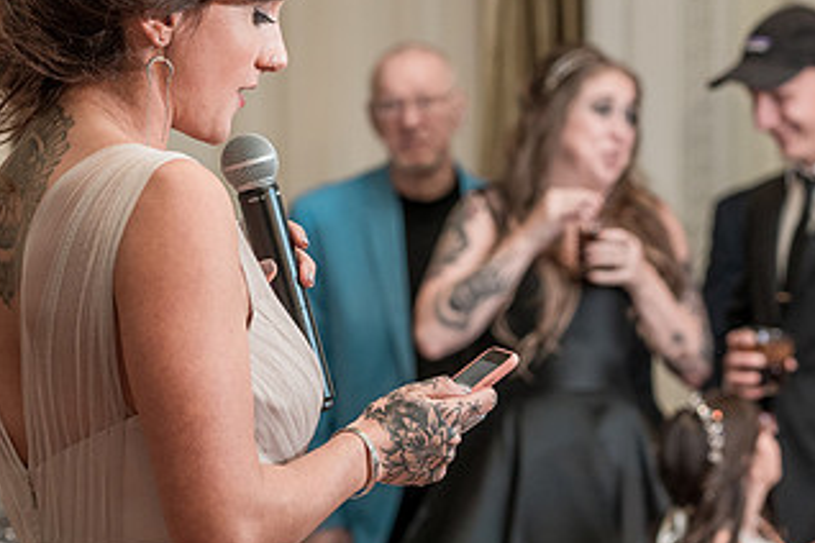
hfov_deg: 12.7
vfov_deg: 8.5
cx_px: 565
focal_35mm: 161
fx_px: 3645
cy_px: 293
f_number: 4
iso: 2000
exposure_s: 1/200
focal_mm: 79
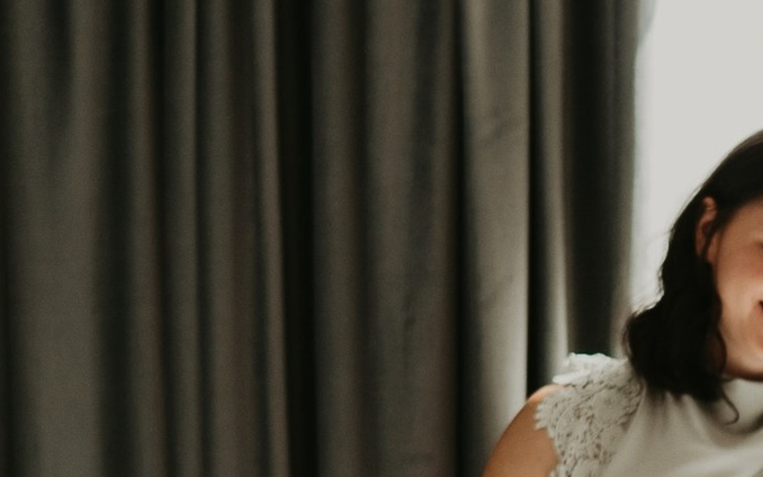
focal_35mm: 202
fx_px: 4201
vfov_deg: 6.4
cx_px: 1429
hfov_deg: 9.8
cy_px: 855
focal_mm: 35
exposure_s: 1/800
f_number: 2
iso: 320
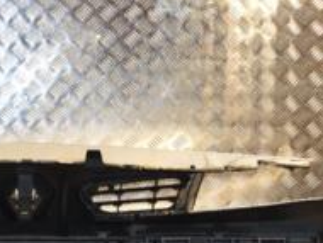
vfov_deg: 14.8
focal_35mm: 100
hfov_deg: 19.2
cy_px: 175
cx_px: 20
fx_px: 934
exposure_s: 1/125
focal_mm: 22
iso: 280
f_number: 4
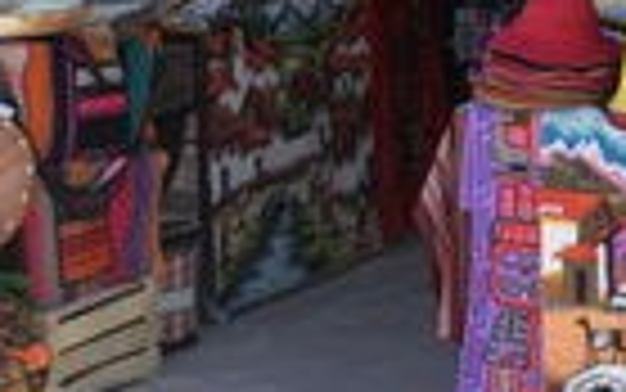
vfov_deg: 7.8
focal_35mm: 165
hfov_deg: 12.6
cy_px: -149
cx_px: 572
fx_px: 2816
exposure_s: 1/200
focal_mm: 45
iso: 200
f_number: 7.1
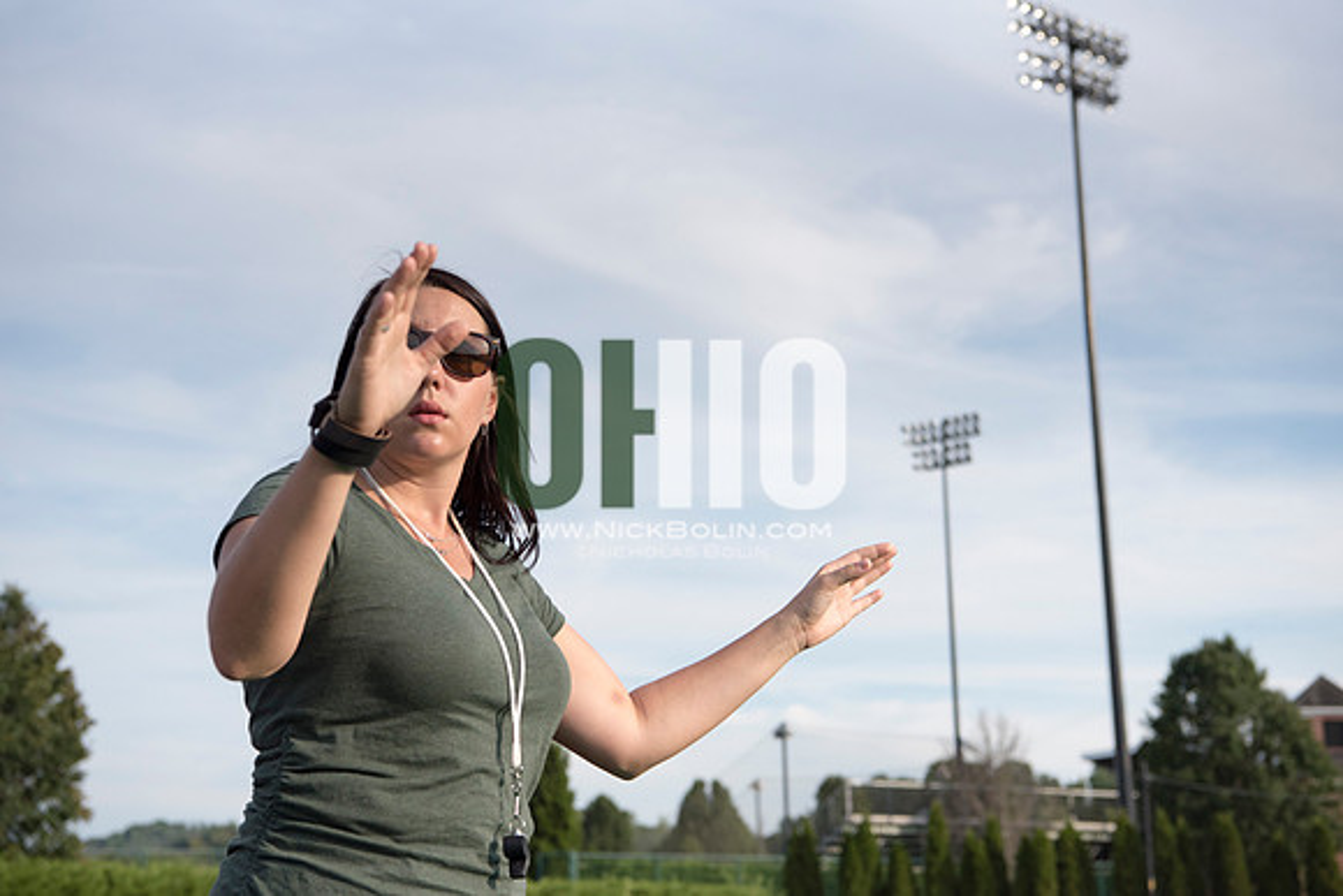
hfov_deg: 35.6
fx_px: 2090
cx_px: 672
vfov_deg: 24.2
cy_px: 448
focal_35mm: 56
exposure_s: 1/4000
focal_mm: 56
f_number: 5.6
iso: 800
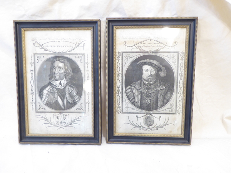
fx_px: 194
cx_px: 116
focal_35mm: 29
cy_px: 86
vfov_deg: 48.2
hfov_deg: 61.7
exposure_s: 1/6
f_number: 3.5
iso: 400
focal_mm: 5
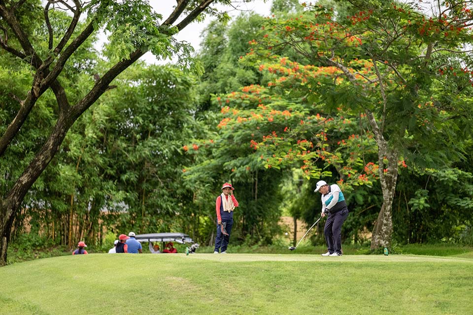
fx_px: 2628
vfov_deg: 6.9
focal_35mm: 200
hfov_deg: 10.3
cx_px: 236
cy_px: 158
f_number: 2.8
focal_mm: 200
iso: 1600
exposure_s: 1/2000
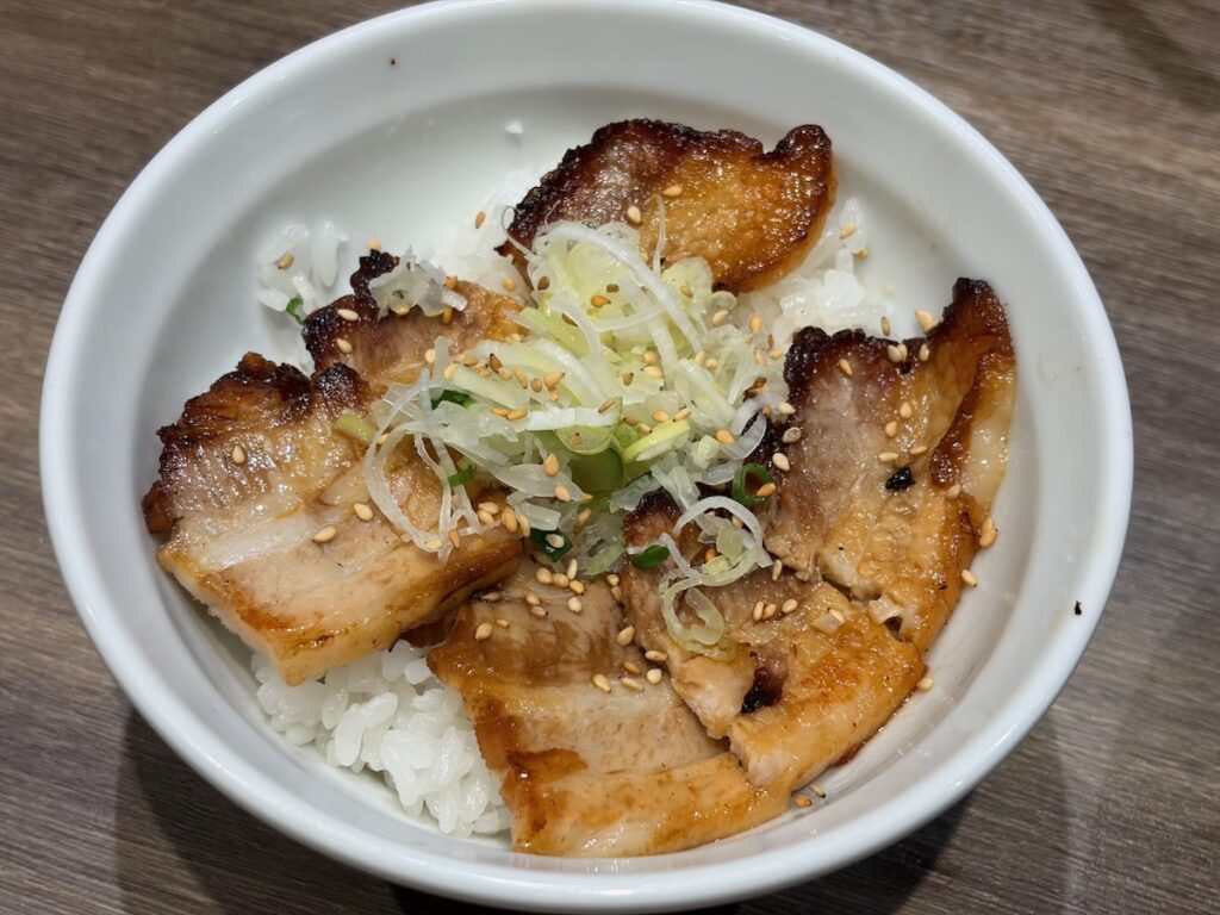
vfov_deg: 28.0
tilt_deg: -57.5
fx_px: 1833
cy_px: 458
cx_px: 610
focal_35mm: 52
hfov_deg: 36.8
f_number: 1.6
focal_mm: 5.96
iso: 25
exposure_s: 1/50
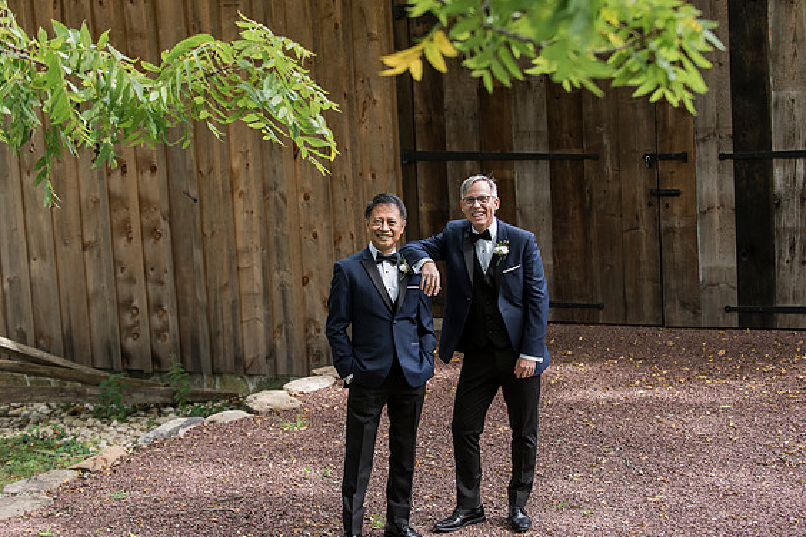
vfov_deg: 18.9
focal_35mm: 72
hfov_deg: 28.1
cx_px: 399
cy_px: 272
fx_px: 1612
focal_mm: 70
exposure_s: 1/320
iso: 400
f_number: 3.5
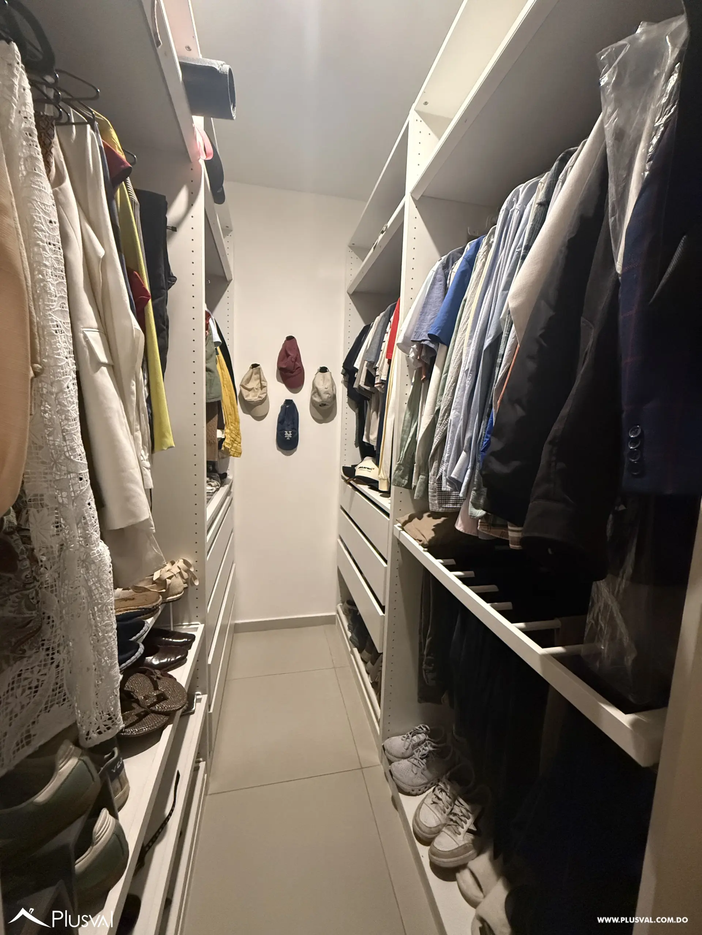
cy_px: 468
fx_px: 379
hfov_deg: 85.7
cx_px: 351
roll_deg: -2.5
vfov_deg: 102.1
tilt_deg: -6.9
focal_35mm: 14
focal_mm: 2.22
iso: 800
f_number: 2.2
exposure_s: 1/60
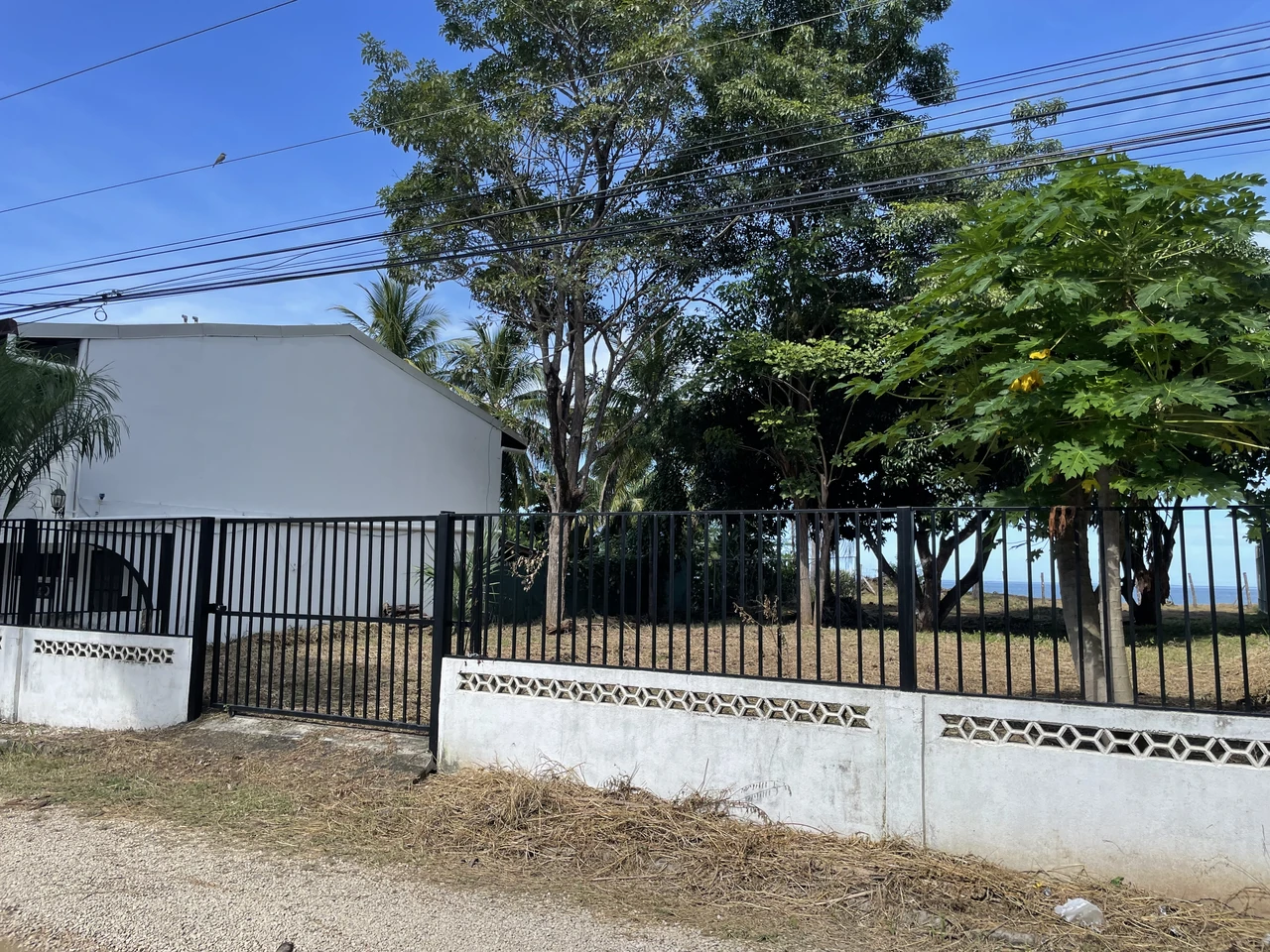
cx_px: 635
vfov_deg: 53.1
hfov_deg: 67.3
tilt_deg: +6.7
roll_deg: -1.2
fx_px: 954
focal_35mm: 26
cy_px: 476
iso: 32
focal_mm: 4.2
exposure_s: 1/2092
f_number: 1.6
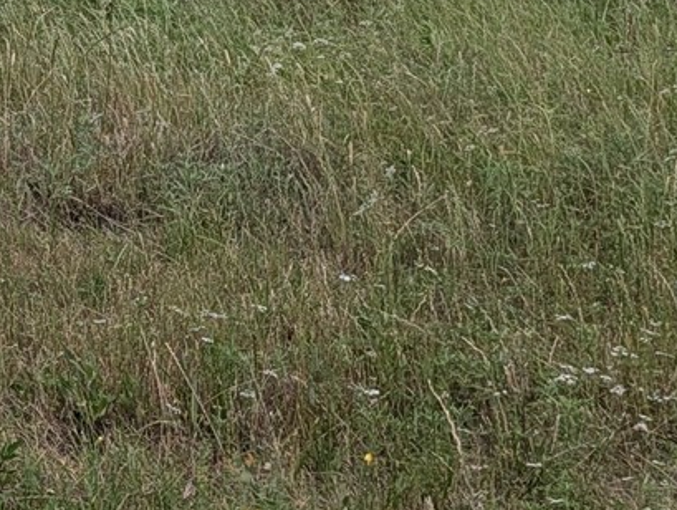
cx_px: -802
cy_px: -275
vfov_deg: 11.8
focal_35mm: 120
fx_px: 2350
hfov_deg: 13.3
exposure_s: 1/1408
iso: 20
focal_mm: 6.9
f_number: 1.68
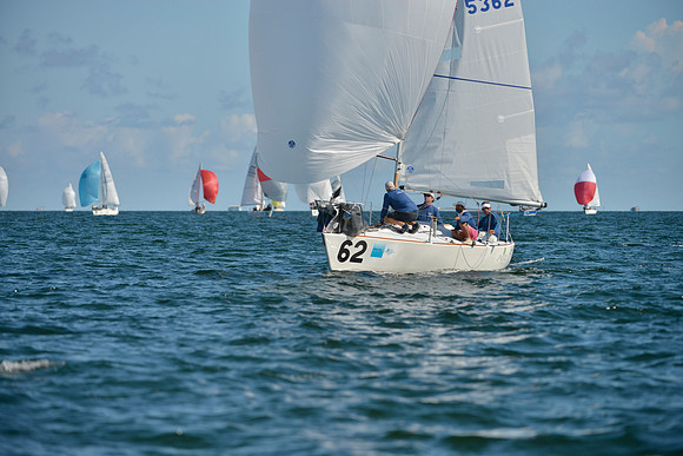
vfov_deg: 6.5
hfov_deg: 9.8
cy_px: 228
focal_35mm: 210
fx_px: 3985
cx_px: 342
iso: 200
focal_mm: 210
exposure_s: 1/2500
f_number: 4.5
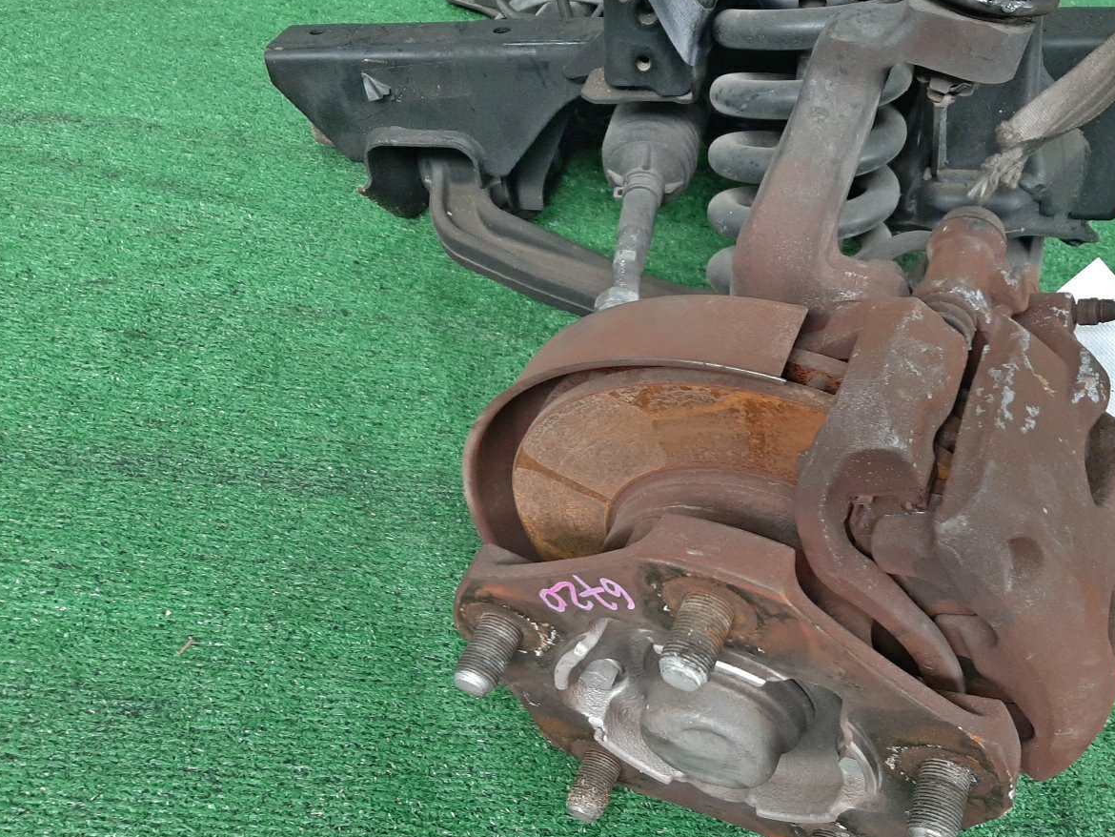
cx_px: 680
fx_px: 1031
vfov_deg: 44.1
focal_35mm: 32
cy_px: 459
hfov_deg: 56.3
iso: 172
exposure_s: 1/50
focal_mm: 3.93
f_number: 1.7
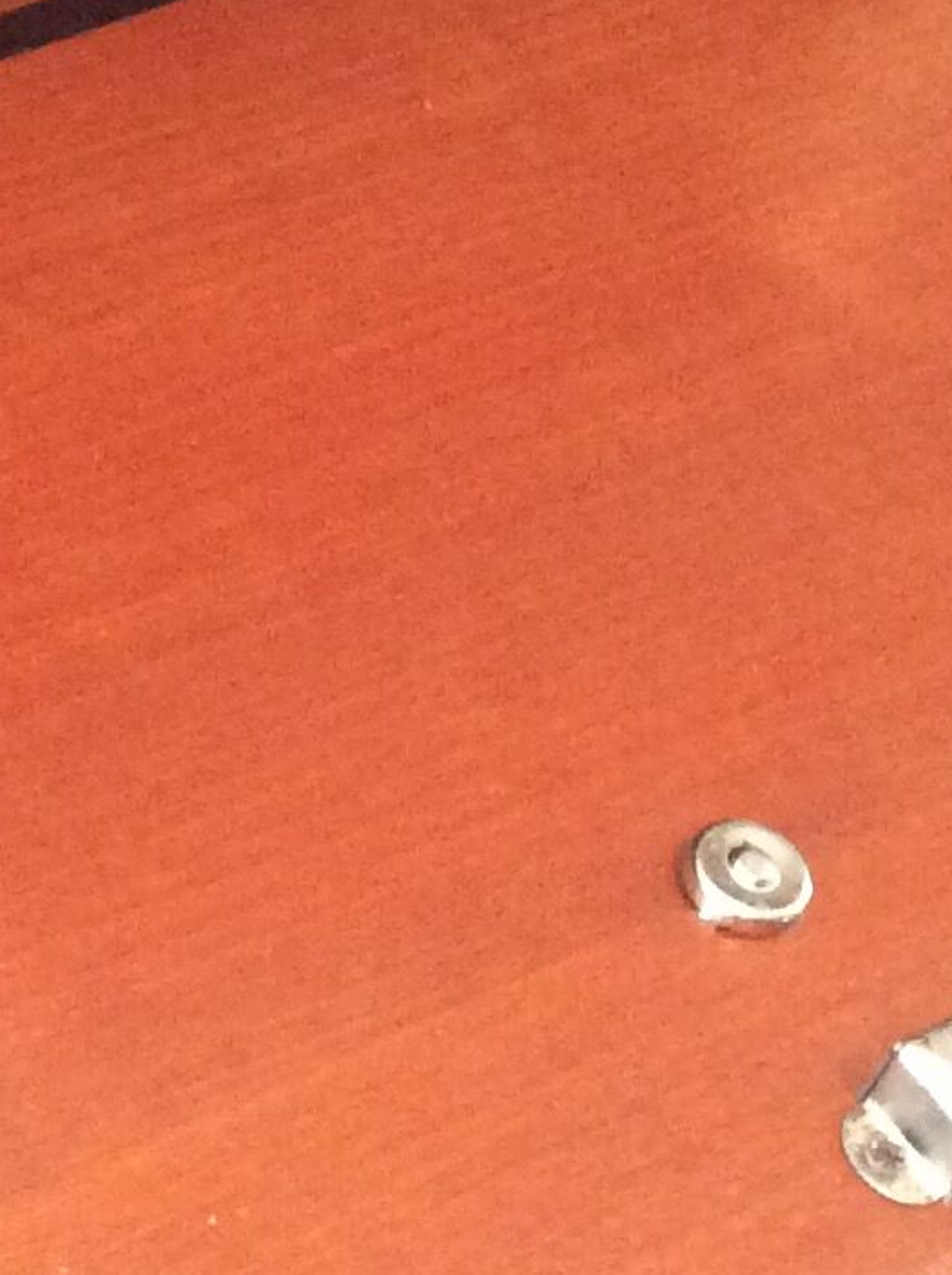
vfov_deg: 16.6
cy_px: 263
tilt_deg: -40.8
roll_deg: -4.2
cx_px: -377
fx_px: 4339
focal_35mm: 118
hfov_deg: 12.1
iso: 320
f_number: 2.4
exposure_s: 1/17
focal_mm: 3.3
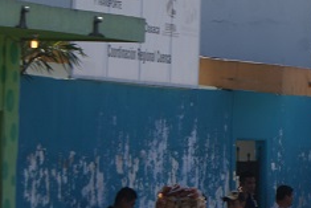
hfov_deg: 5.7
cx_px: 498
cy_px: 195
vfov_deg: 3.8
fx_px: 3095
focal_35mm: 358
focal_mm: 70
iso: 100
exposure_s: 1/160
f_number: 11
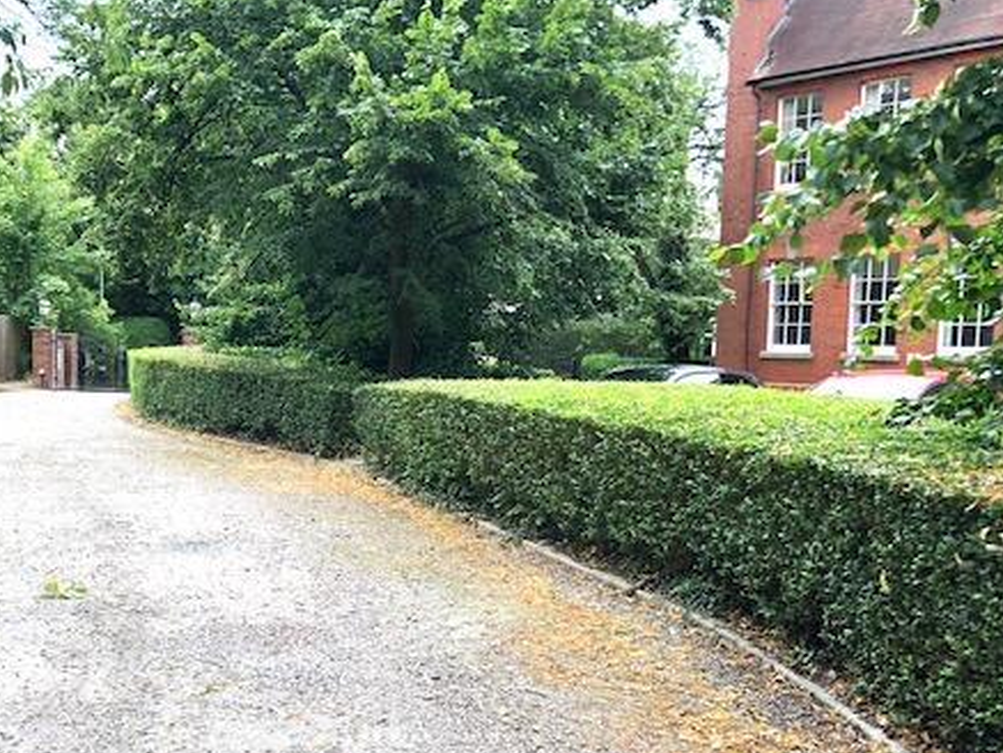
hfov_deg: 45.4
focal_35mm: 41
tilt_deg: -5.4
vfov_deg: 35.0
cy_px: 457
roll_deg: +0.0
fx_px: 1188
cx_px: 388
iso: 20
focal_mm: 3.99
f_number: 1.8
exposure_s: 1/255
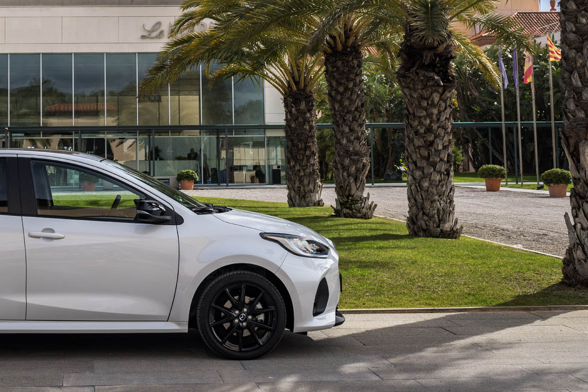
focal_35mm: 62
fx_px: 1013
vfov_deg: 21.7
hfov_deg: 31.7
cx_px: 135
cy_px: 92
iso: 100
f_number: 6.3
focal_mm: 38
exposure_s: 1/200
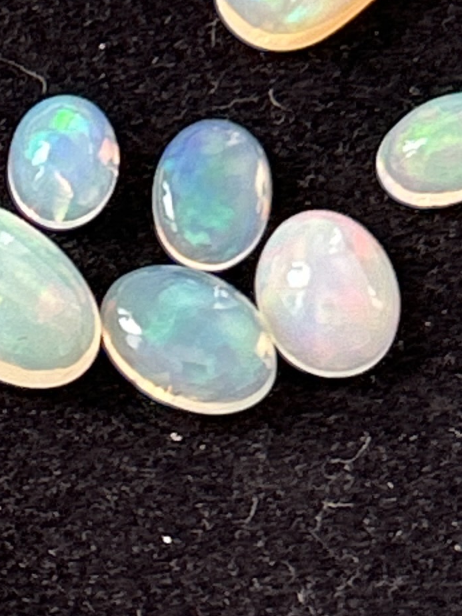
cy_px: 226
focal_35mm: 227
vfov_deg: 8.7
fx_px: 4040
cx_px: -439
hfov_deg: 6.4
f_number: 1.5
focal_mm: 5.7
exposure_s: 1/121
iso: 50
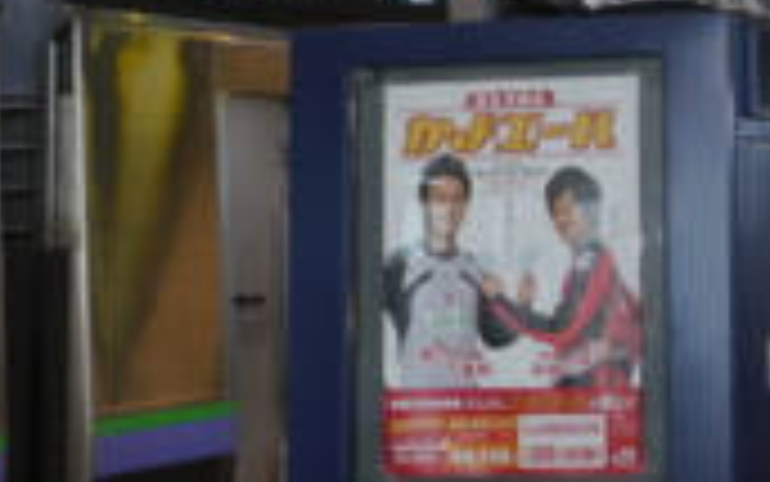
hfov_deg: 15.0
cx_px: 968
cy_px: -99
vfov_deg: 9.7
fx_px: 2813
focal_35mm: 134
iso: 400
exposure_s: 1/40
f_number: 4.3
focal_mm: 18
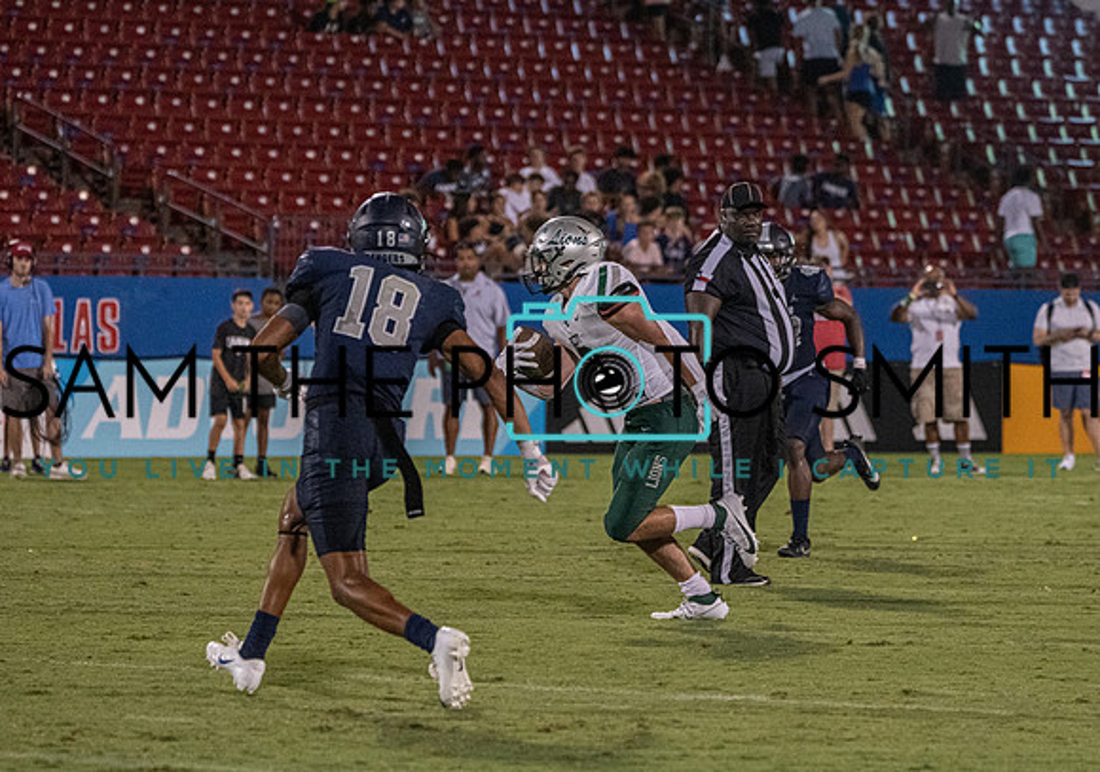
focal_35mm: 299
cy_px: 437
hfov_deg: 6.8
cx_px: 708
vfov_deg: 4.8
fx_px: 9284
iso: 10000
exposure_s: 1/1000
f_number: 5.6
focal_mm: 229
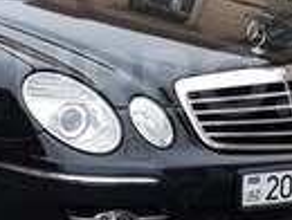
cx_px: 189
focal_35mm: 137
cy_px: 82
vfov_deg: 10.9
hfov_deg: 14.4
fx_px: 1158
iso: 50
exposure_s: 1/100
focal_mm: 3.71
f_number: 1.7
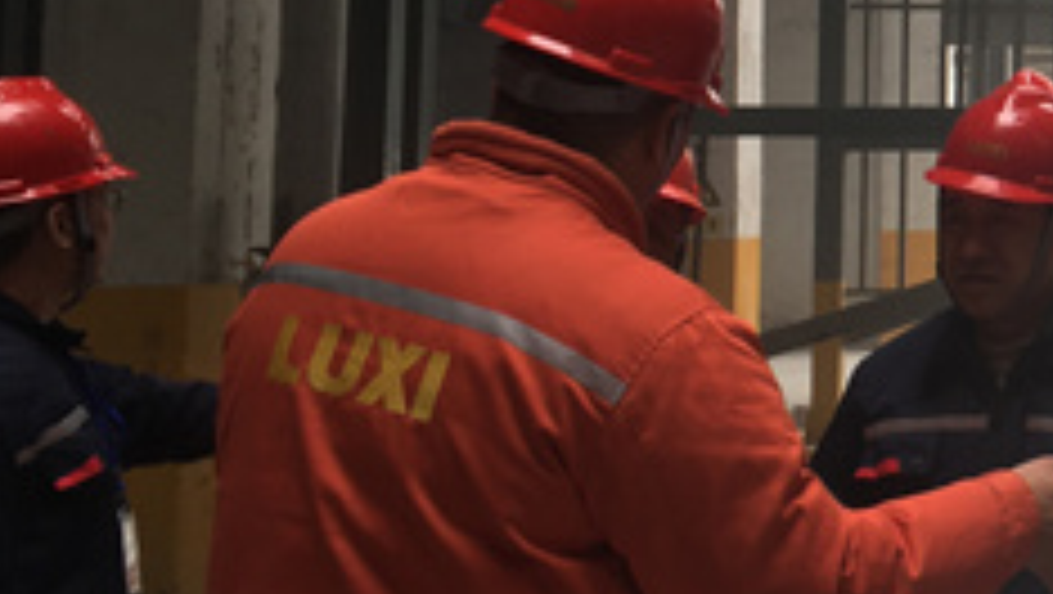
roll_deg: -1.3
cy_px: 36
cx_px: 1336
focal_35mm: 81
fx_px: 2263
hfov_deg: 23.4
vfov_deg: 14.8
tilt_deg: +6.1
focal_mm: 4.15
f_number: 2.2
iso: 25
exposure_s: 1/108
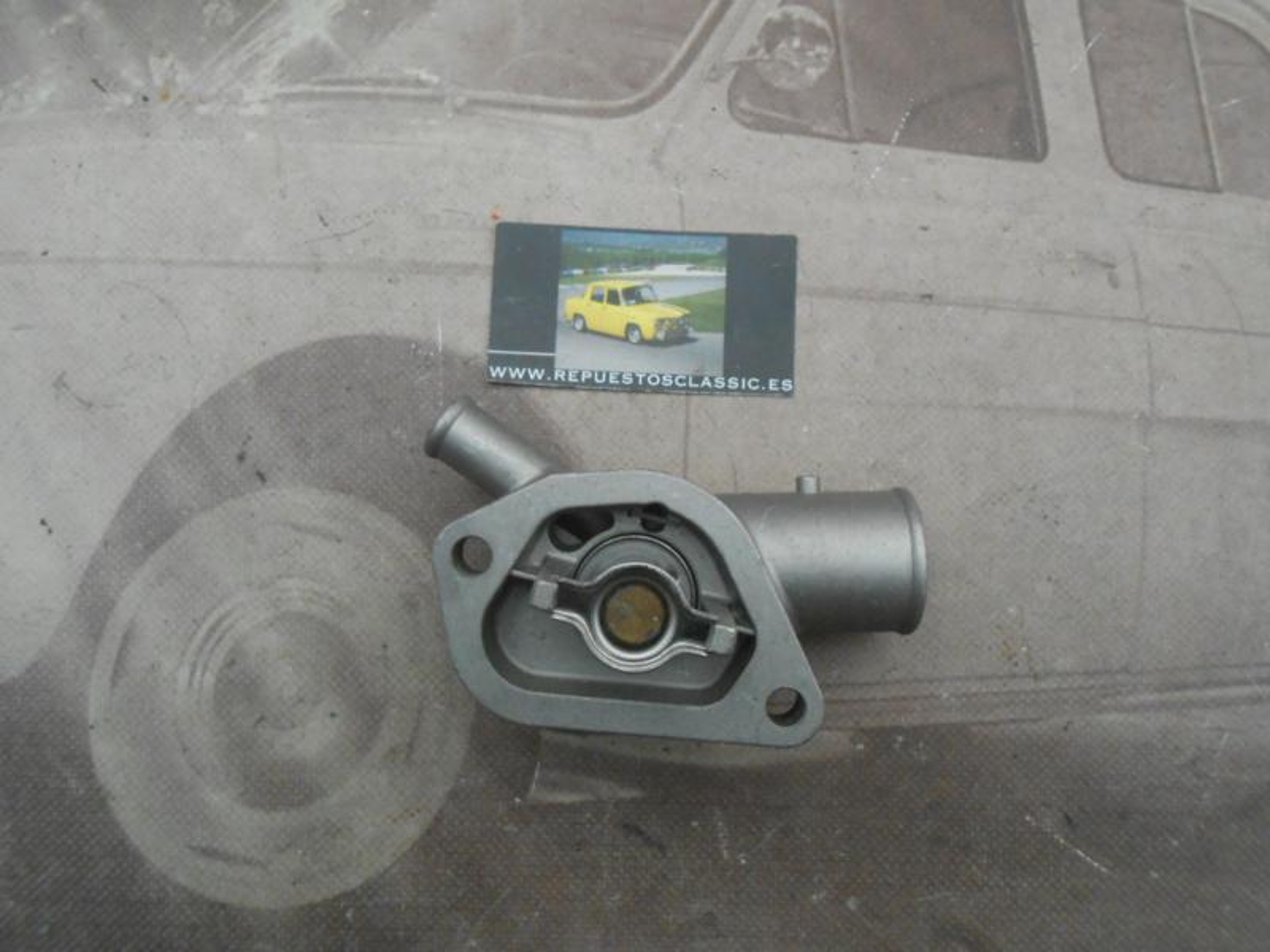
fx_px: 954
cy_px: 476
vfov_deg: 53.1
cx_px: 635
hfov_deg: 67.3
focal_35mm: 26
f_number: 3.5
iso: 400
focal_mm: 4.6
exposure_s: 1/20
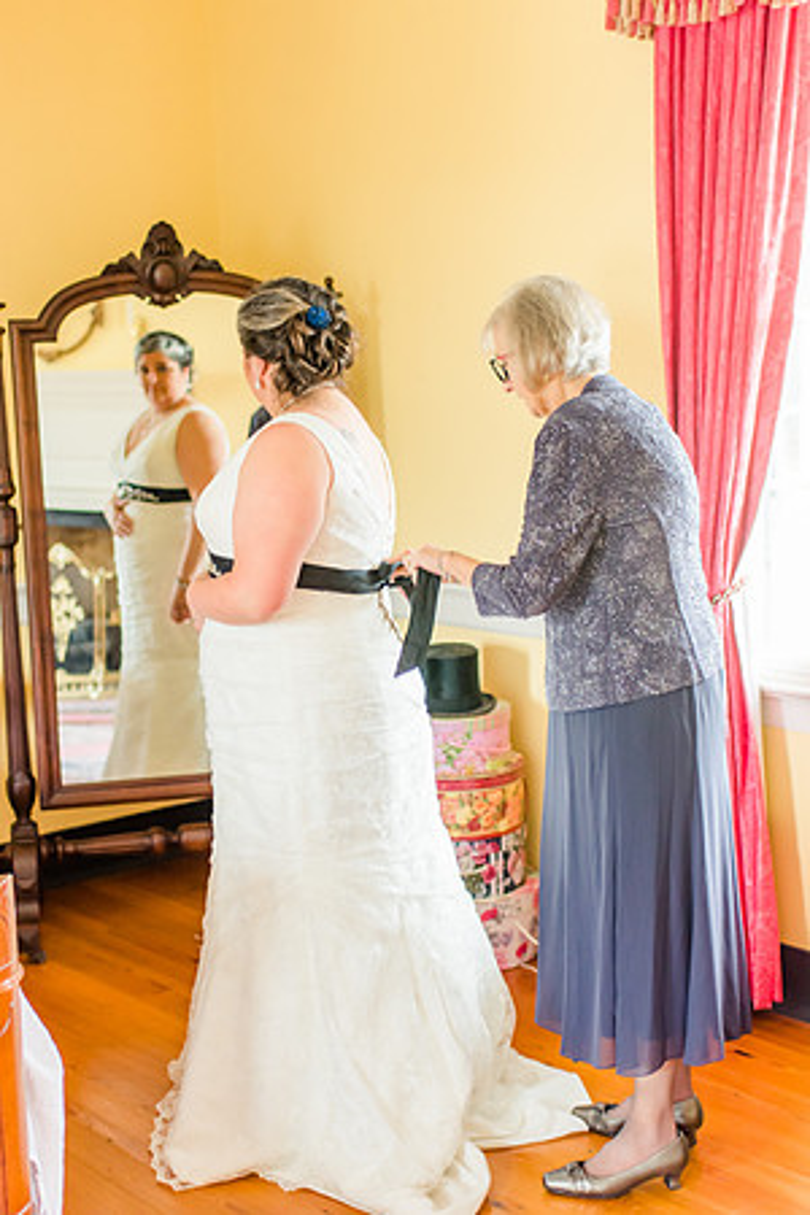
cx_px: 405
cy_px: 608
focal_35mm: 52
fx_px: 1772
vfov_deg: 37.9
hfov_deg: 25.8
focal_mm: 35
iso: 800
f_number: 2
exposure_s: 1/100
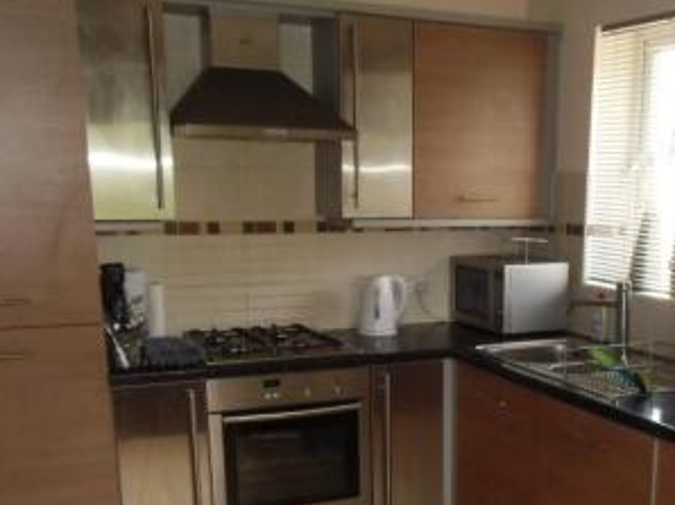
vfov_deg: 29.7
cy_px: 443
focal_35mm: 47
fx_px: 916
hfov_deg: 39.8
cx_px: 465
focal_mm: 4.24
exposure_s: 1/60
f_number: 3
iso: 200
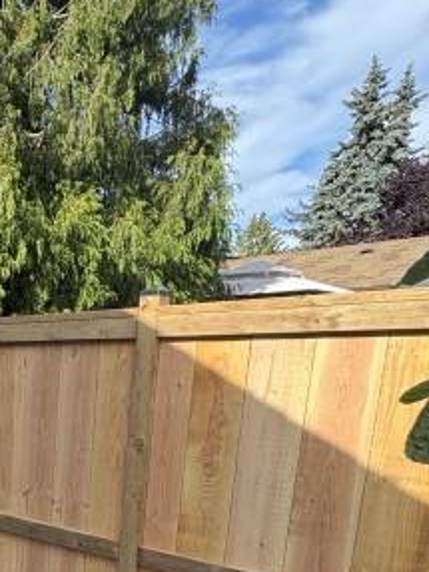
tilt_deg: -11.5
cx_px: -152
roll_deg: +0.6
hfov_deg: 28.8
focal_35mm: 39
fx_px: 645
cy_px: 498
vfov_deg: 44.3
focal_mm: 2.22
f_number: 2.2
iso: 40
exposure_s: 1/578
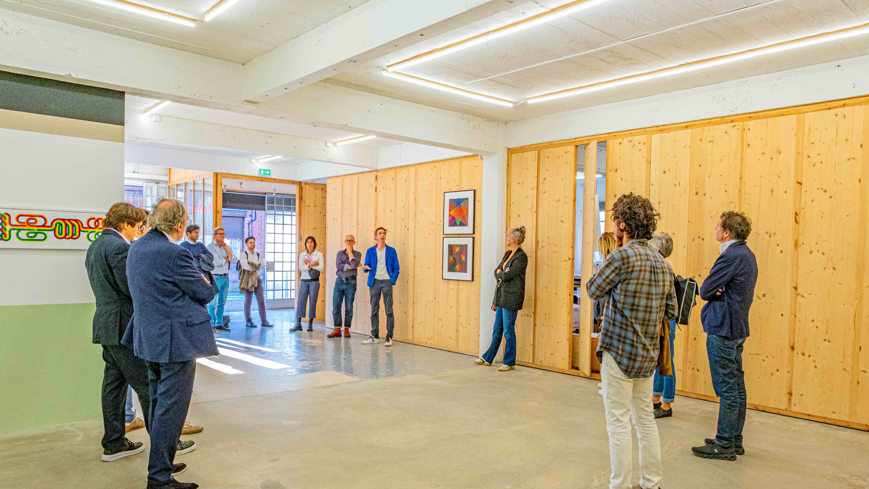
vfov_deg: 44.3
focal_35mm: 26
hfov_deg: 71.9
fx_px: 599
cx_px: 441
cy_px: 282
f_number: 9
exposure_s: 1/100
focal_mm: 16
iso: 1600
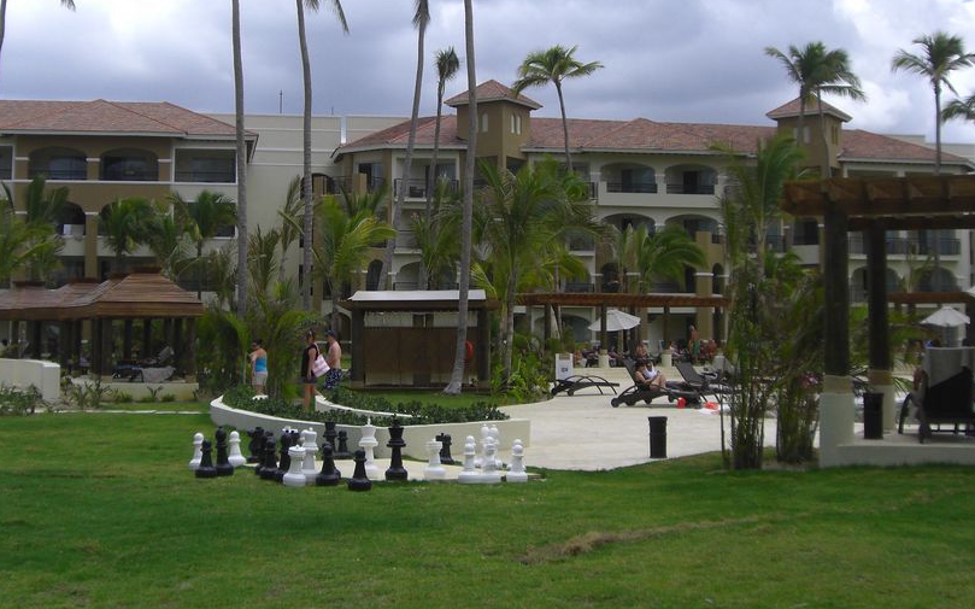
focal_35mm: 51
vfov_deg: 25.2
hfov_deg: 39.6
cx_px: 450
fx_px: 1355
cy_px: 205
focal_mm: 6.2
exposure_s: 1/160
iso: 64
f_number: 8
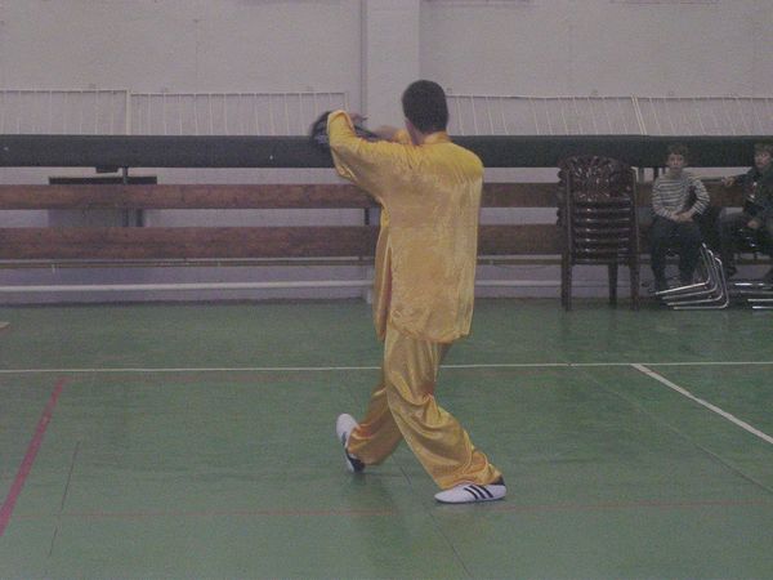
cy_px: 290
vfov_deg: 14.8
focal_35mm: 100
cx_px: 386
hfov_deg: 19.6
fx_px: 2233
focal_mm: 15.2
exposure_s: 1/60.1
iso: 400
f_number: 4.5
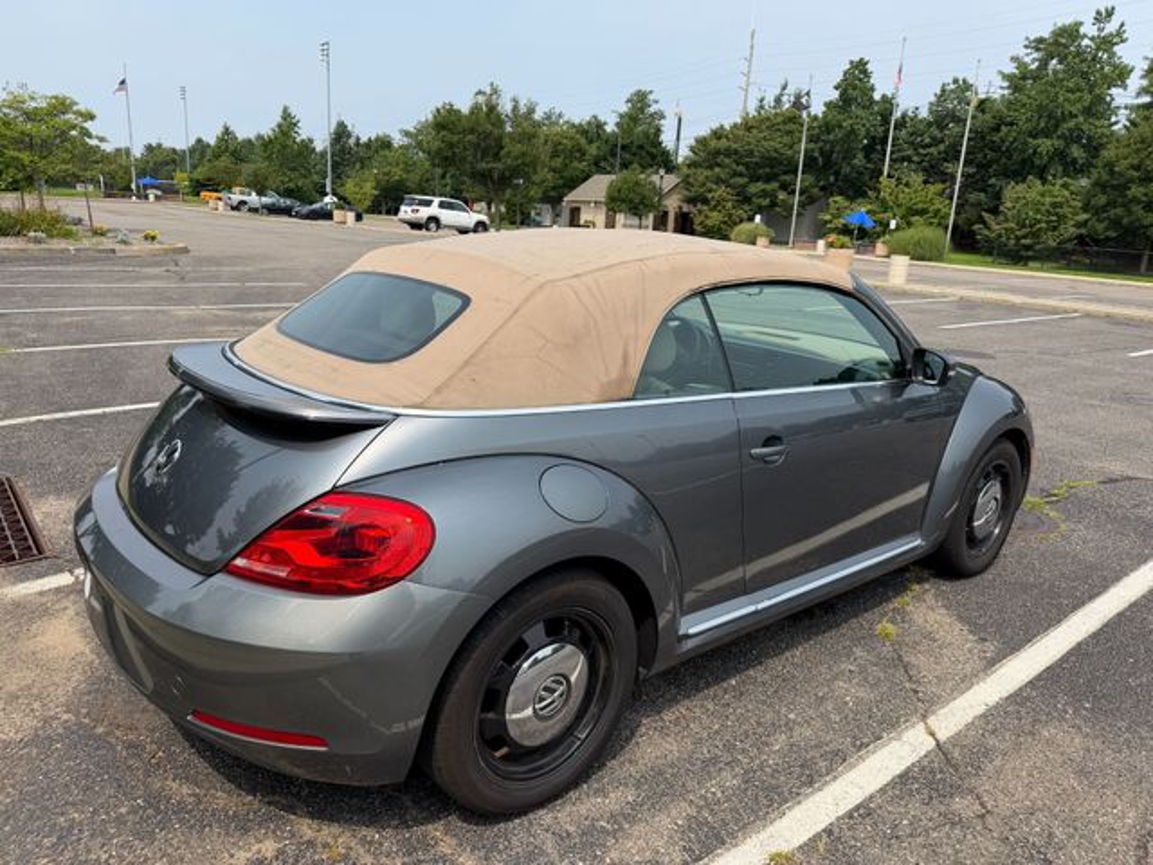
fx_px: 799
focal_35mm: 24
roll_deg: -3.5
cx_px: 576
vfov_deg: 56.8
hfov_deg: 71.6
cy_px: 432
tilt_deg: -14.3
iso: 80
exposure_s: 1/3953
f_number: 1.78
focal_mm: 6.76
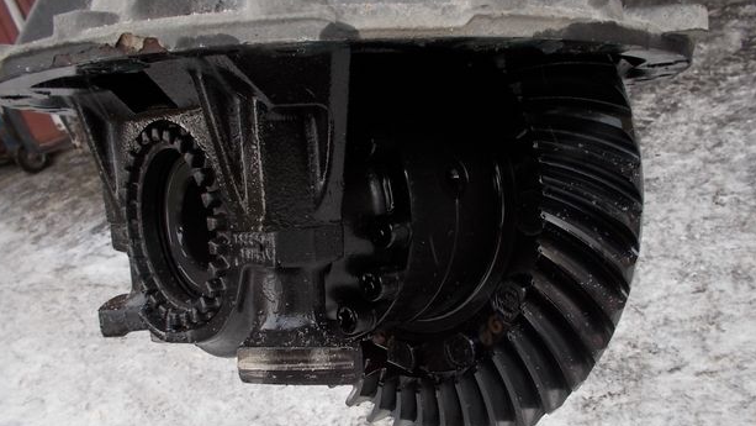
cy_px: 272
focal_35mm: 33
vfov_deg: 35.4
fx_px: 662
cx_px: 385
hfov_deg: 59.5
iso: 80
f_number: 3.3
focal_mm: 4.1
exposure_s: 1/40
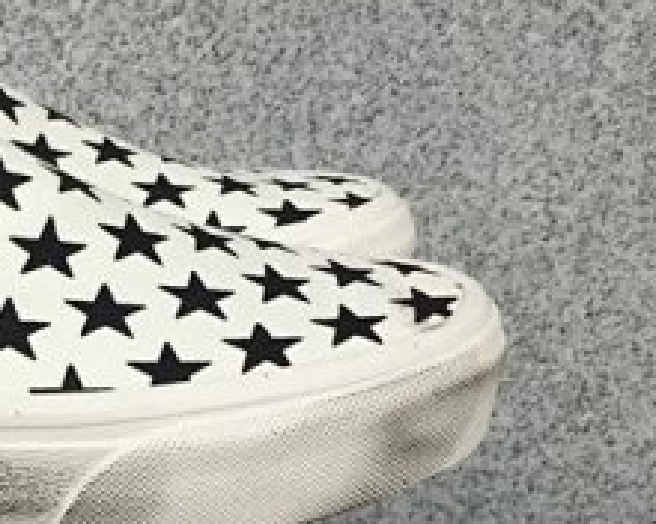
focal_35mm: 88
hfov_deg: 20.5
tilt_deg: -19.9
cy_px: 509
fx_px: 1709
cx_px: -110
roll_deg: -0.4
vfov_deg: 17.1
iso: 25
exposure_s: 1/196
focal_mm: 3.3
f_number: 2.4
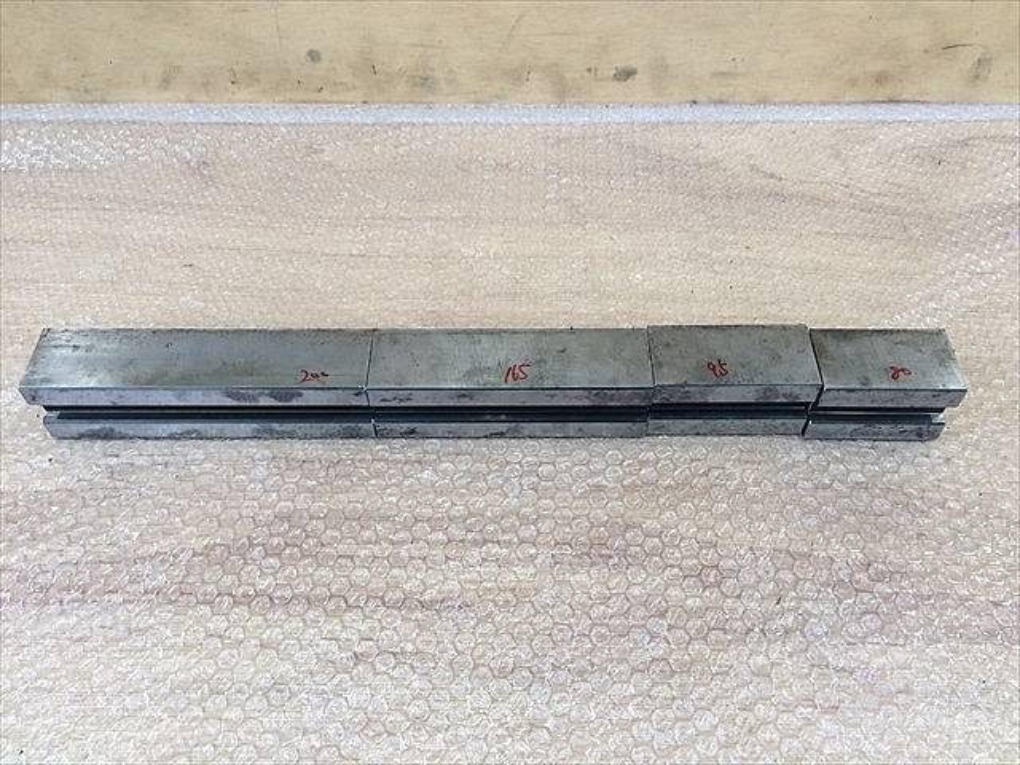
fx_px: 855
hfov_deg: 61.7
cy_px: 382
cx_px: 510
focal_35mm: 29
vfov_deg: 48.2
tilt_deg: -52.3
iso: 50
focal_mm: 4.15
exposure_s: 1/30
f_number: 2.2
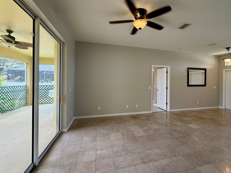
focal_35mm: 17
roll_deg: +0.0
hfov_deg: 90.4
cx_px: 132
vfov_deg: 74.7
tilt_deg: -0.2
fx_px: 113
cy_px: 82
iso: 200
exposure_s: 1/120
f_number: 2.2
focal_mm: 2.22
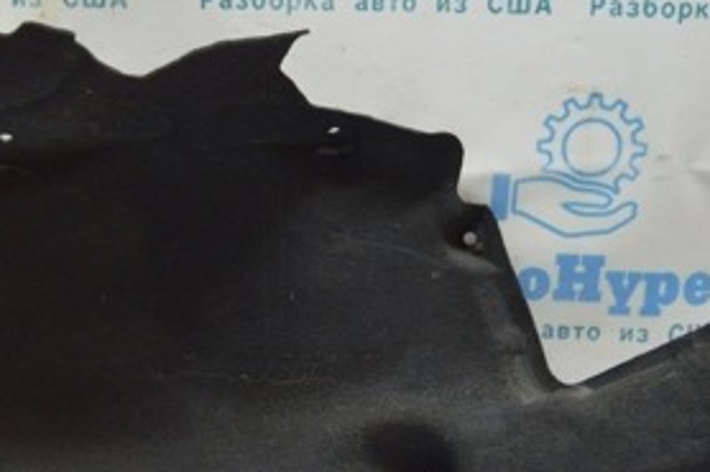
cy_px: 318
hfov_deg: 28.9
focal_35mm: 69
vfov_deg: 19.6
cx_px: 199
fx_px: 1360
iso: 400
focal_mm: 20
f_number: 3.8
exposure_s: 1/50
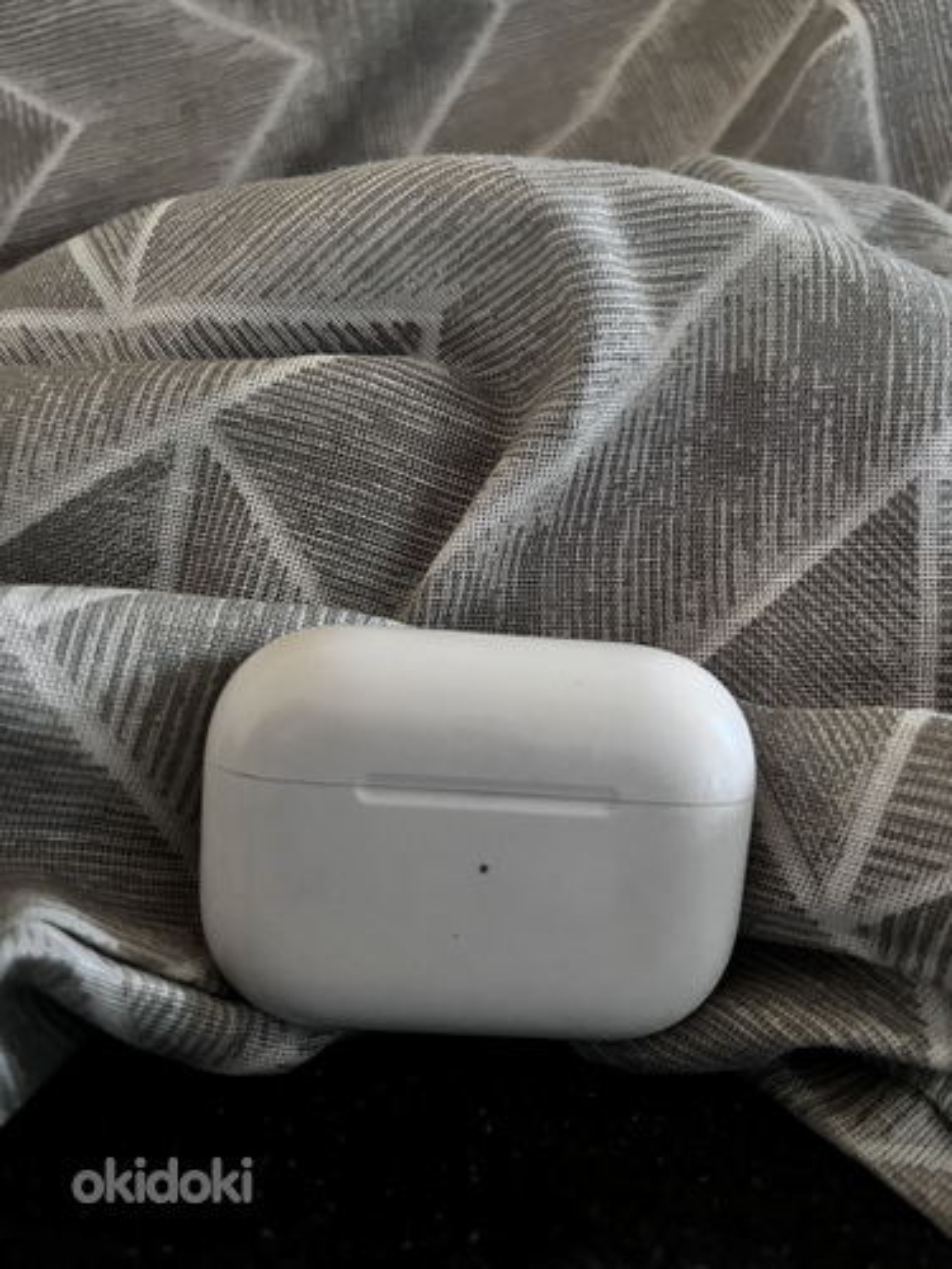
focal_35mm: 26
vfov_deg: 67.3
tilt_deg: -38.9
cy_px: 634
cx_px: 476
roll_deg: -7.5
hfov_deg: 53.1
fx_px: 953
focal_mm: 5.1
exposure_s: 1/30
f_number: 1.6
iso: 640
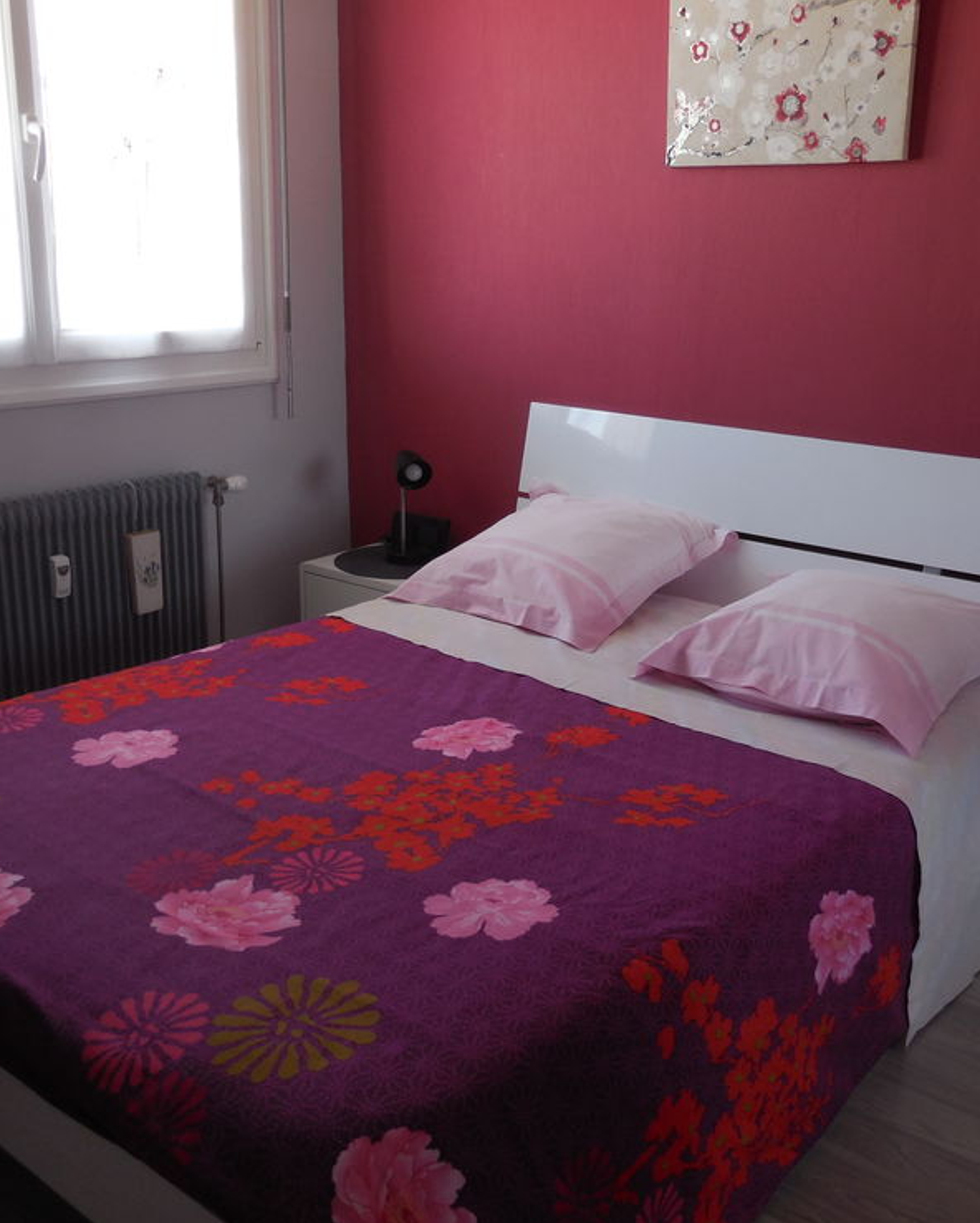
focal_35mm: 33
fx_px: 1195
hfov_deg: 44.5
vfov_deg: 54.2
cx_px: 536
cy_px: 607
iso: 160
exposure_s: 1/30
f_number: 3.1
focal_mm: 4.5
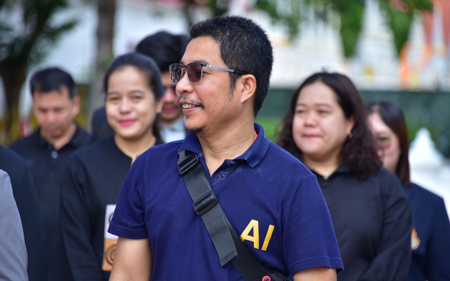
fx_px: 3765
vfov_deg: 4.3
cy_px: 136
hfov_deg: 6.8
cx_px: 225
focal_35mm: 307
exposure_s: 1/200
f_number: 6.3
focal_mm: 300
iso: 125
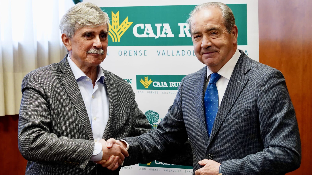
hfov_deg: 21.8
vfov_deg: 12.4
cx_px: 156
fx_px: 811
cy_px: 97
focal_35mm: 98
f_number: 5
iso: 5000
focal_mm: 93
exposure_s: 1/200
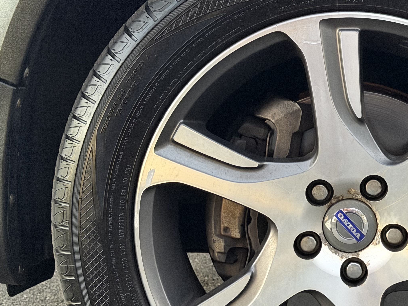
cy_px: 205
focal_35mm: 95
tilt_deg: -10.6
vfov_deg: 15.5
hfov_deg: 20.2
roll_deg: -0.2
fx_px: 1120
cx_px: 374
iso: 640
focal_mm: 6.76
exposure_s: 1/30
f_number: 1.78
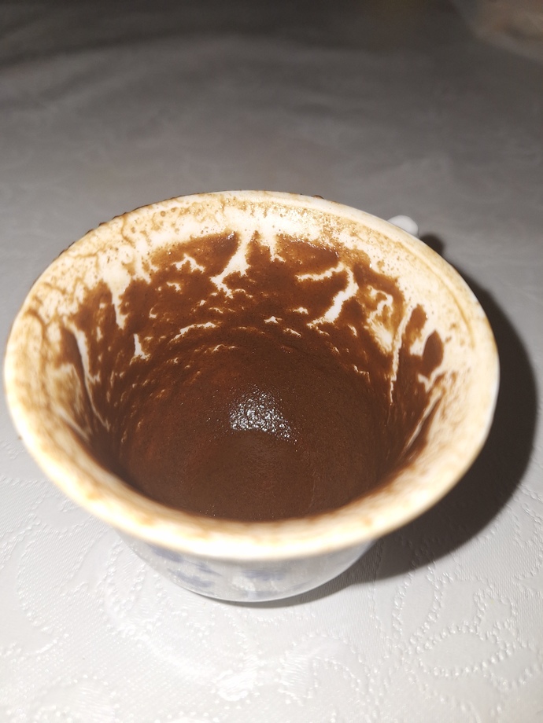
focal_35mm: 23
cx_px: 272
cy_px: 362
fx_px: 481
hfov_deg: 58.9
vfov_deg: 73.9
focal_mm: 5.54
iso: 25
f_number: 1.8
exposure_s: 1/17
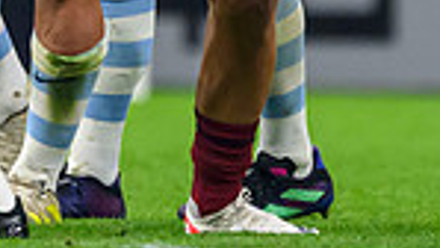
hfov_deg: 0.6
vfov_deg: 0.3
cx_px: 48
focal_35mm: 3920
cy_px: -426
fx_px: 45759
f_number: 4
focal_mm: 560
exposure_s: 1/1600
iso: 4000
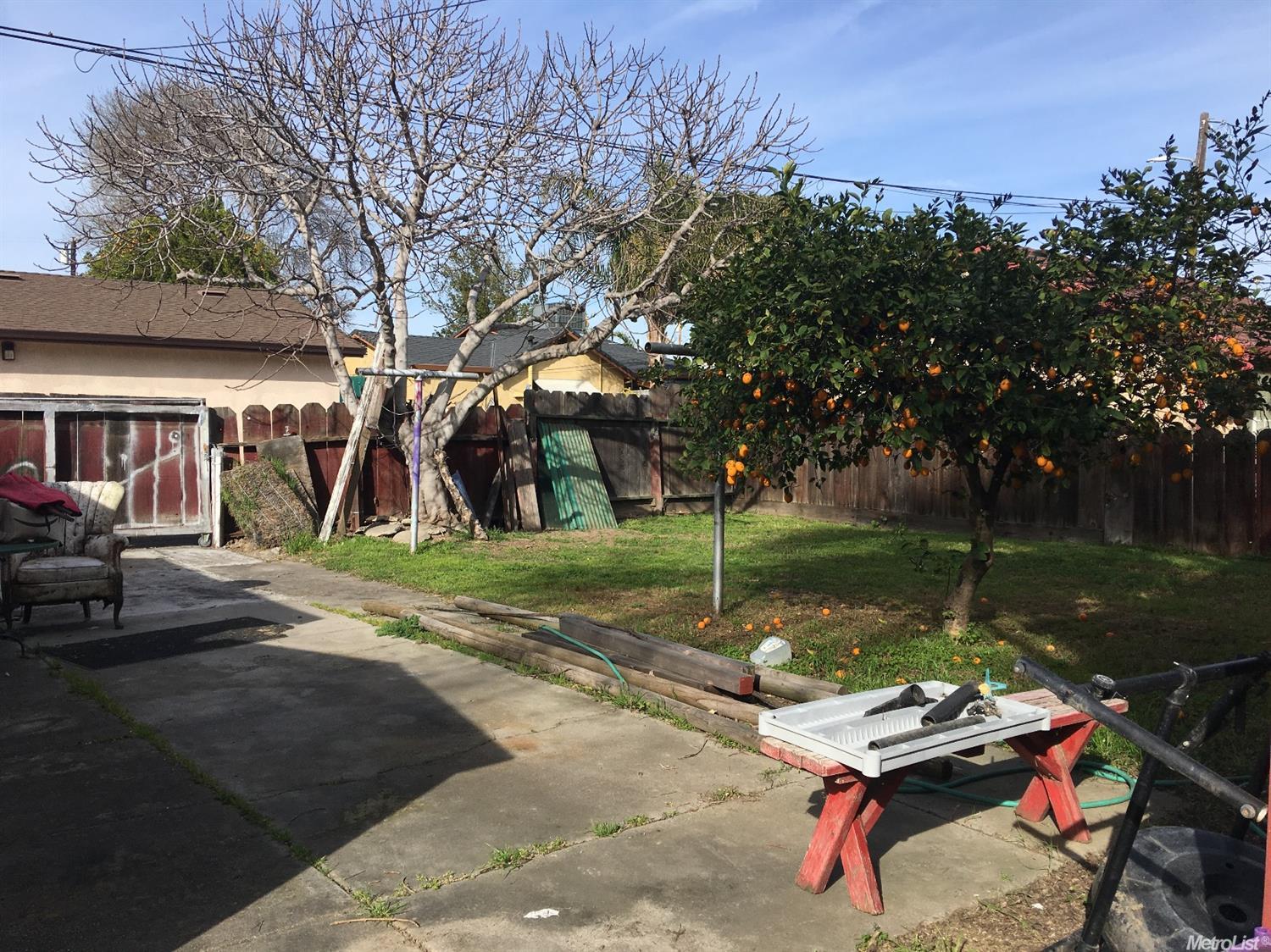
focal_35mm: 29
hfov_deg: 61.7
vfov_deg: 48.2
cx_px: 636
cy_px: 476
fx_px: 1064
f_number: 2.2
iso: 25
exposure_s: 1/1972
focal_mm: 4.15
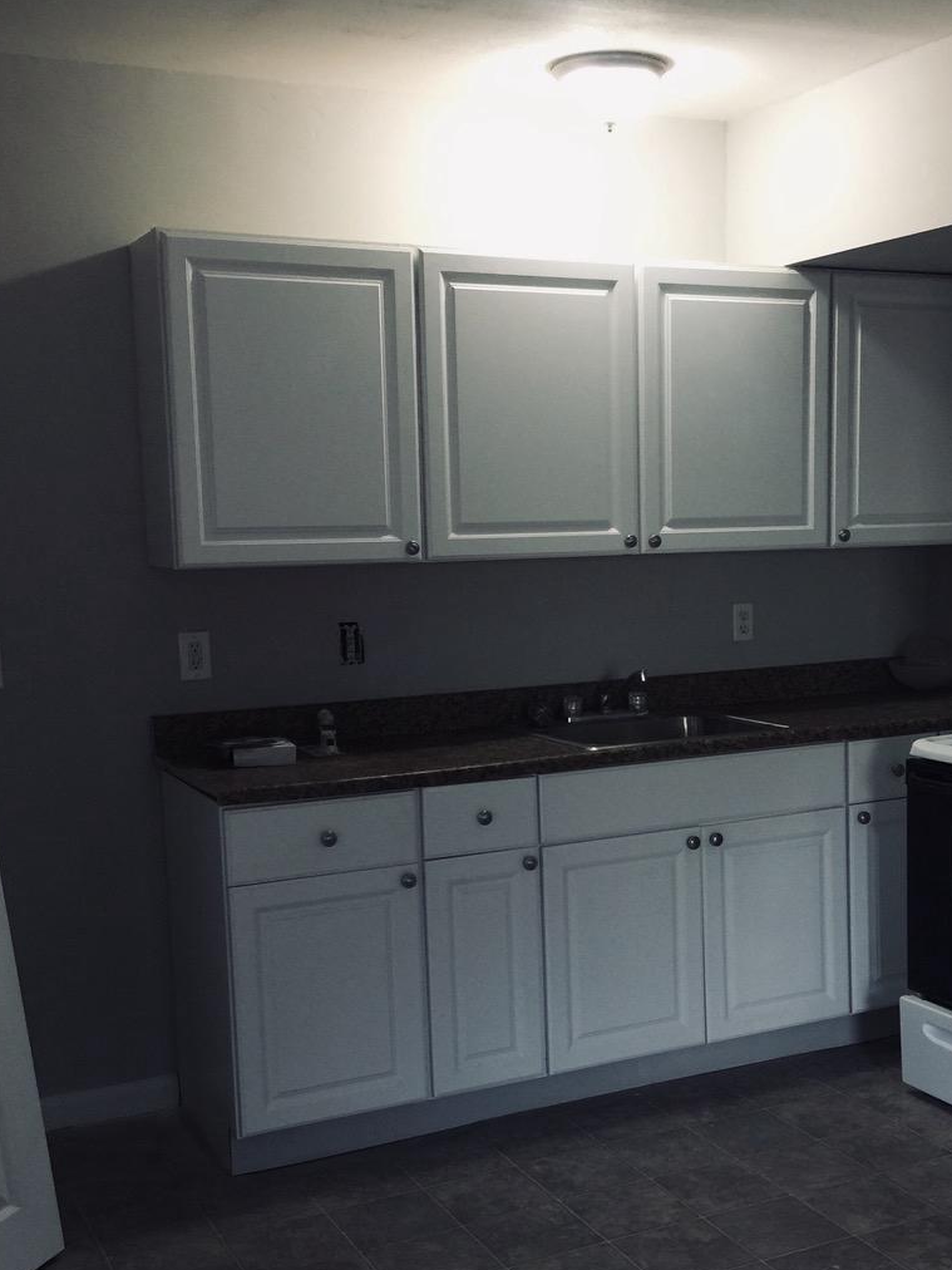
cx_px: 588
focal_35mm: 44
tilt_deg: -6.0
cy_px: 735
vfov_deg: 42.8
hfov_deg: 32.7
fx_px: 1613
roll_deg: +2.0
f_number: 2.2
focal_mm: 4.15
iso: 40
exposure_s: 1/15
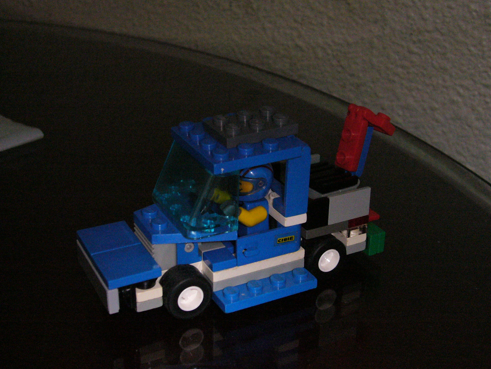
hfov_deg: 37.5
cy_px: 185
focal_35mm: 51
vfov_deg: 28.6
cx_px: 244
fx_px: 723
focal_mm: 8.3
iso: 400
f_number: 3.3
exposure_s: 1/60
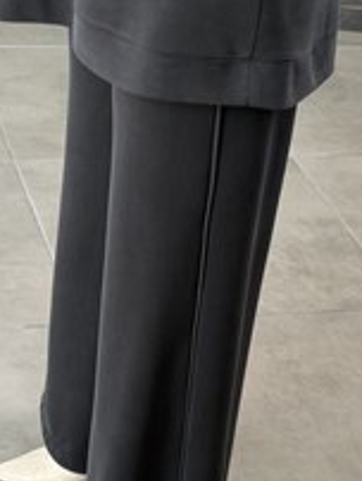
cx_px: 138
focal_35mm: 98
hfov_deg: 15.1
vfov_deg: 20.0
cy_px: 237
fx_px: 1364
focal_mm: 6.76
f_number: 1.78
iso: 50
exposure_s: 1/121
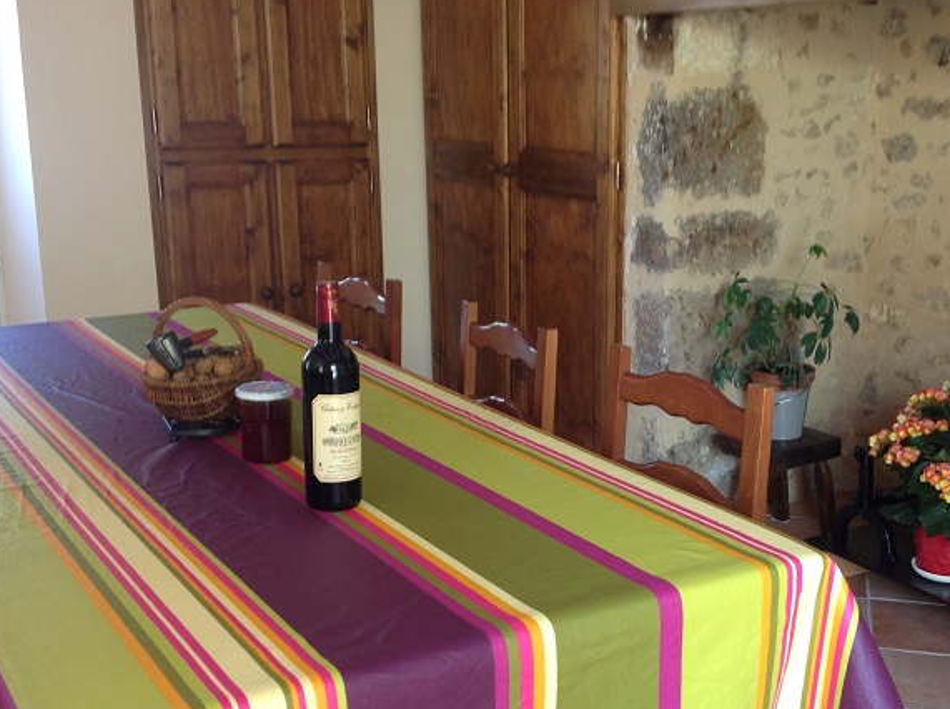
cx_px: 537
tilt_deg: -14.7
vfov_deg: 29.5
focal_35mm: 49
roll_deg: -0.6
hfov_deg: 38.9
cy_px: 424
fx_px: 1342
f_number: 2.4
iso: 80
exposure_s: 1/15
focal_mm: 4.28
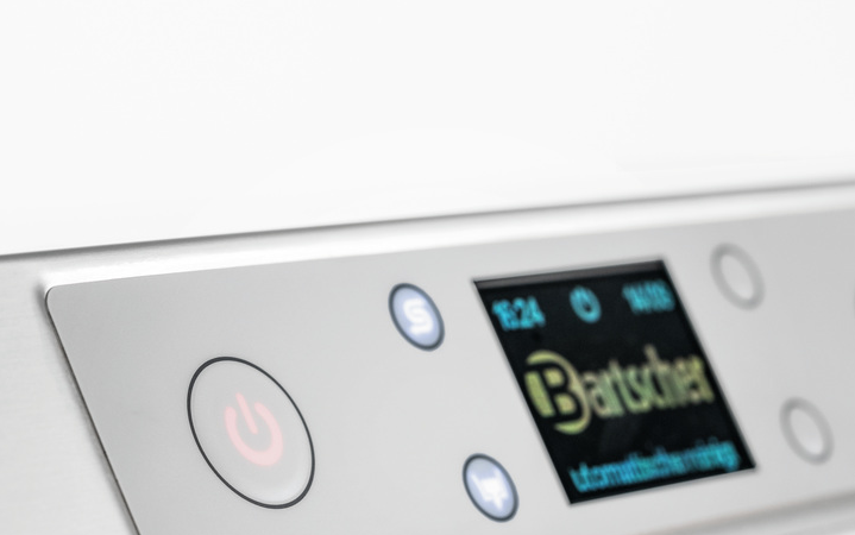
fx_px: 3567
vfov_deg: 8.6
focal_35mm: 153
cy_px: 378
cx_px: 530
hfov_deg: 13.7
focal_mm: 90
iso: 200
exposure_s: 1/50
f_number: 5.6
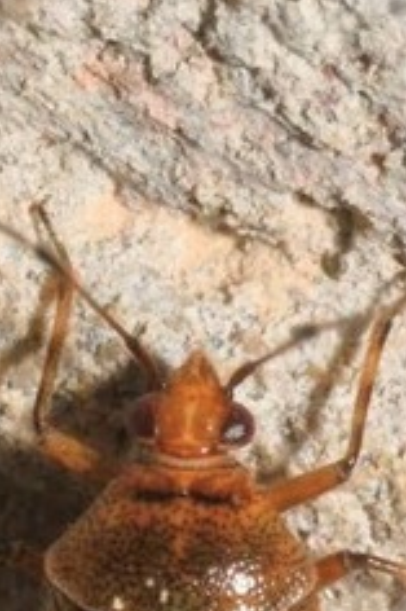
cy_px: 681
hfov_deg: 3.2
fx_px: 7223
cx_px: 153
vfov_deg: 4.8
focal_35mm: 426
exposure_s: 1/60
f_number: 29
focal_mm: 105
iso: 100
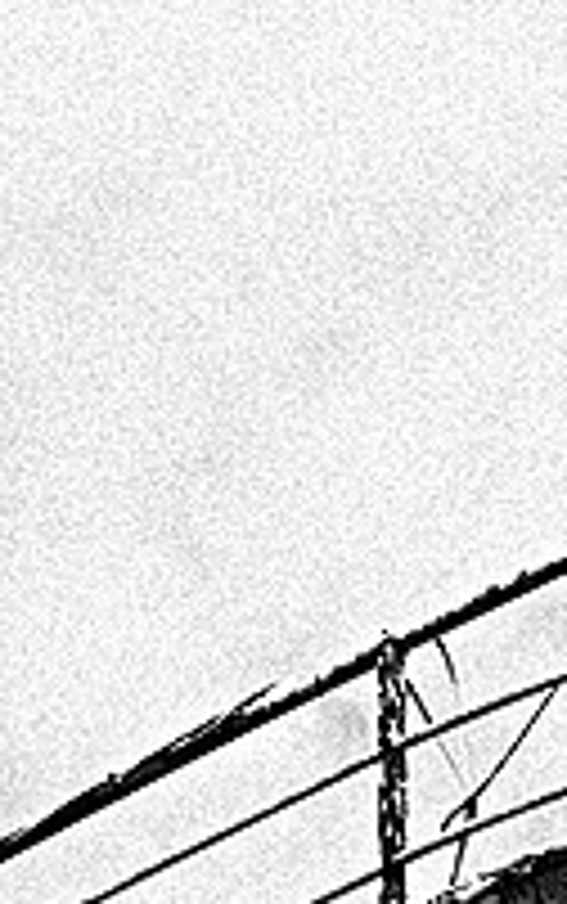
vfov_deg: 10.6
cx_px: 490
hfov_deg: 7.9
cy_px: 2267
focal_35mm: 166
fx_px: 4095
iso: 160
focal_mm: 18.3
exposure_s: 1/320
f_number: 2.8
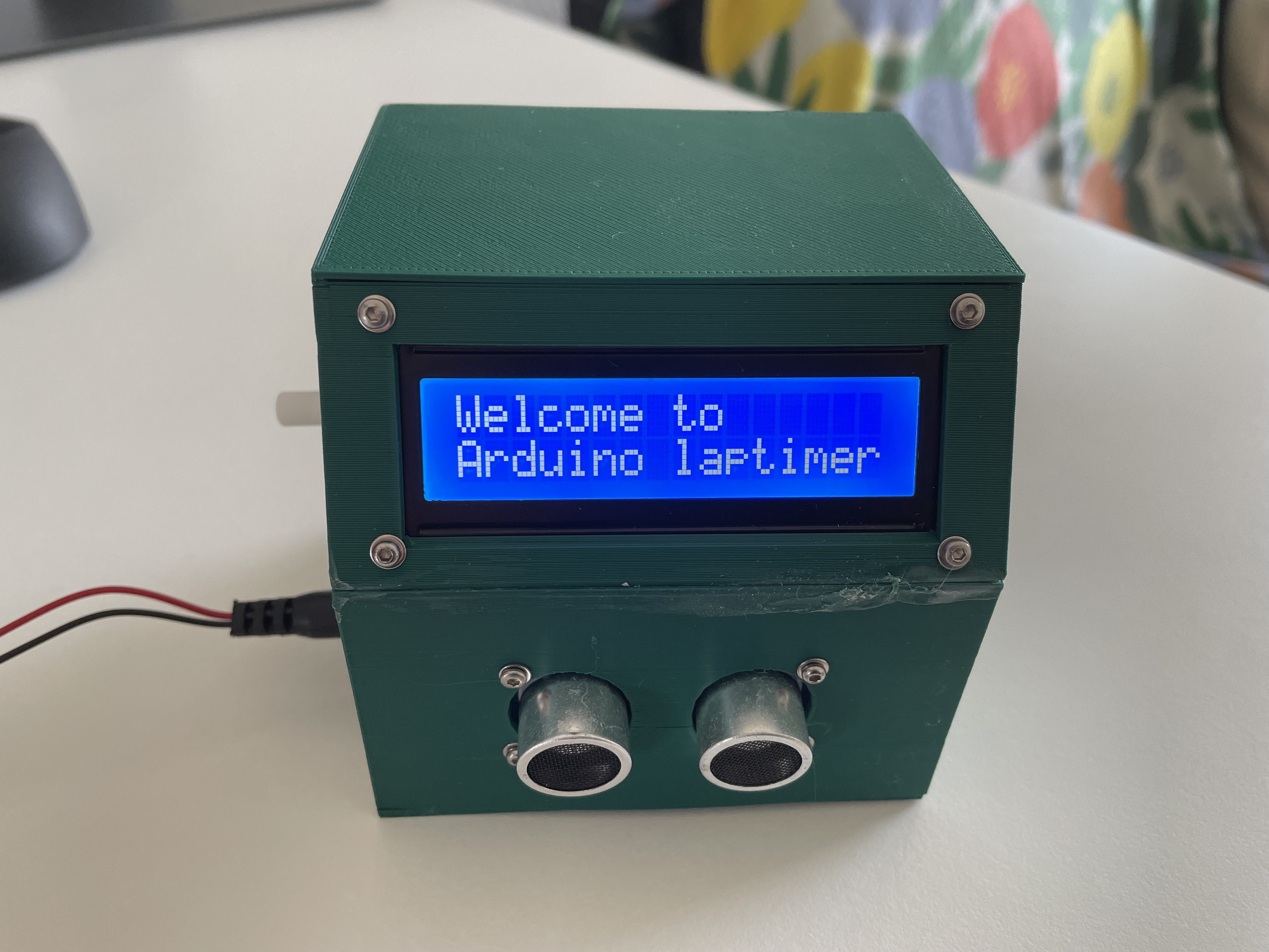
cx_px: 634
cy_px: 476
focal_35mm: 26
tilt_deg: -38.1
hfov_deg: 67.3
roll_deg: -2.1
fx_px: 953
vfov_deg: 53.1
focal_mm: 4.2
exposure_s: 1/100
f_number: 1.6
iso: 125
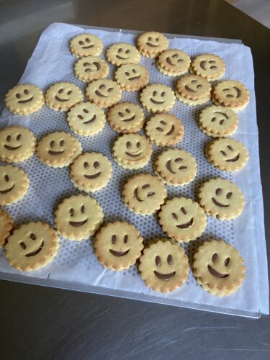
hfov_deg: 53.1
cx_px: 135
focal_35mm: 26
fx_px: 270
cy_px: 180
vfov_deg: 67.3
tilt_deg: -60.1
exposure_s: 1/59
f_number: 1.8
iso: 500
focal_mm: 4.25
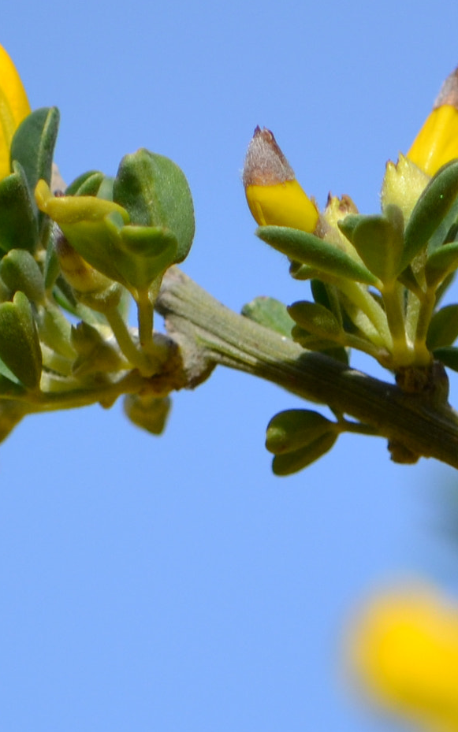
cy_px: 301
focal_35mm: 1010
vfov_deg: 2.1
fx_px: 20162
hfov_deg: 1.3
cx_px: 312
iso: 140
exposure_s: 1/500
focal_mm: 300
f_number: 5.6
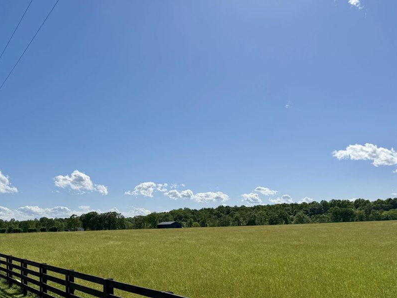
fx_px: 356
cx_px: 175
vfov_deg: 45.1
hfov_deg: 58.2
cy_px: 184
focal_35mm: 31
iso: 80
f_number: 1.78
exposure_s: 1/11905
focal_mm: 6.76
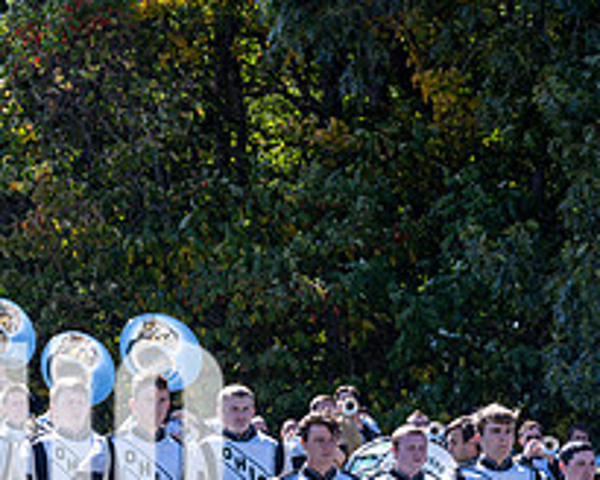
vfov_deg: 11.1
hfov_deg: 13.8
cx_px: 3
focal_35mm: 138
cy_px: 479
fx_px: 2451
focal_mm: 52
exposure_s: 1/250
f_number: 4.5
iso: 31
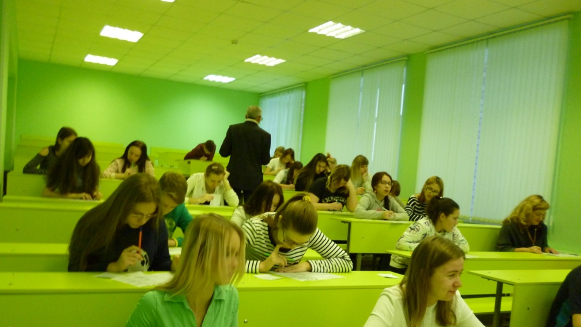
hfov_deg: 58.0
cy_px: 217
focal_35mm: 34
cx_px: 288
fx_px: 524
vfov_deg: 34.3
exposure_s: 1/40
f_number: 3.1
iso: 400
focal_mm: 5
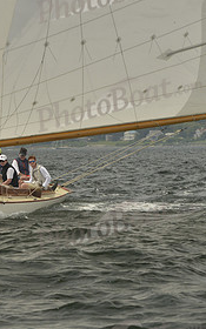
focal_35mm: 258
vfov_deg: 8.1
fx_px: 2318
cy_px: 179
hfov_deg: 5.1
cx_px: -24
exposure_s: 1/800
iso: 280
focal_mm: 122
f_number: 8
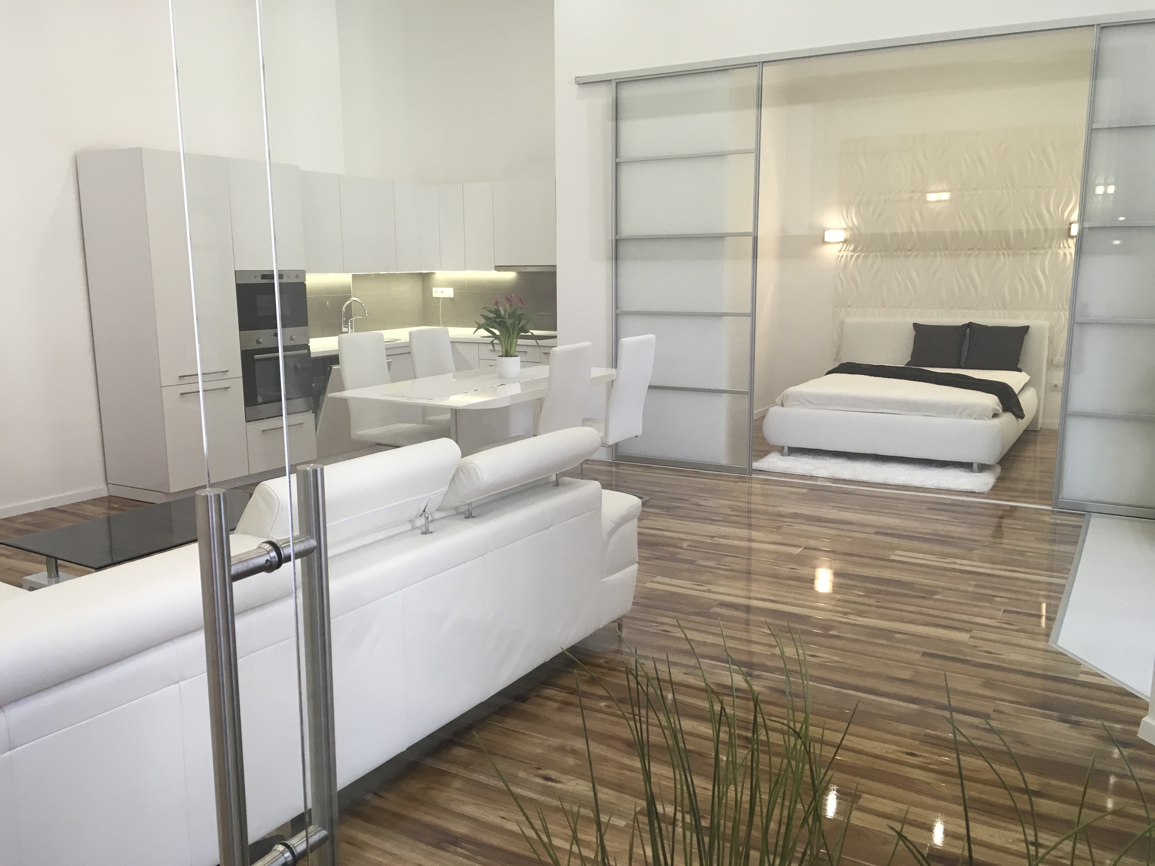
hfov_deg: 61.7
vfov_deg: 48.2
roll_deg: +2.0
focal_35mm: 29
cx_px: 578
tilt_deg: -8.9
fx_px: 968
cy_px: 433
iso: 50
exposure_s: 1/33
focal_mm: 4.15
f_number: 2.2
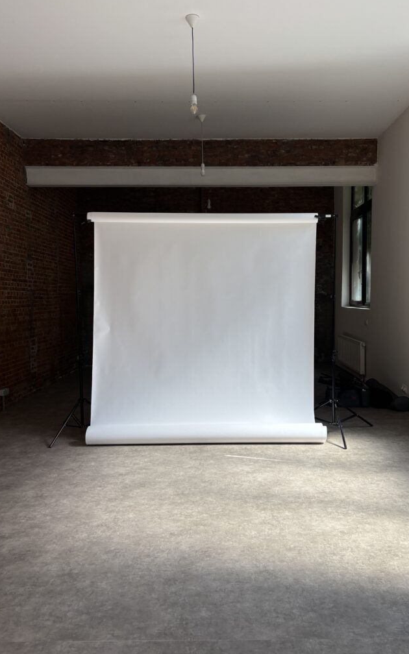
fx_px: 499
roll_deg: -0.5
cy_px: 324
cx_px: 221
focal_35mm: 28
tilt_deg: -5.5
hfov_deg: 44.5
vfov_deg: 66.5
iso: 50
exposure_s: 1/918
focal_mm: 5.96
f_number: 1.6
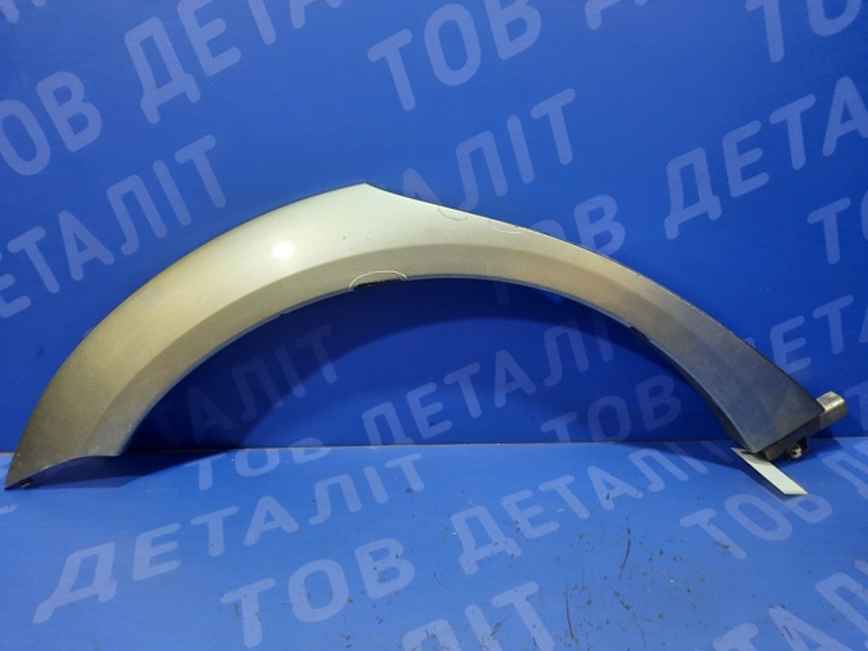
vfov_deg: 54.9
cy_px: 326
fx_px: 627
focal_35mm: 25
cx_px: 434
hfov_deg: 69.4
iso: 320
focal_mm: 4.6
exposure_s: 1/33
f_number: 2
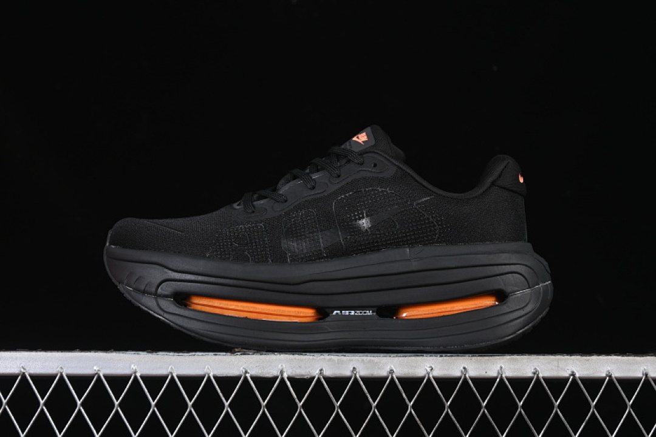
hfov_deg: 27.0
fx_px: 1367
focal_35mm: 75
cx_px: 328
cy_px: 218
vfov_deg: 18.2
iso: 160
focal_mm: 50
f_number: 6.3
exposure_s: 1/50
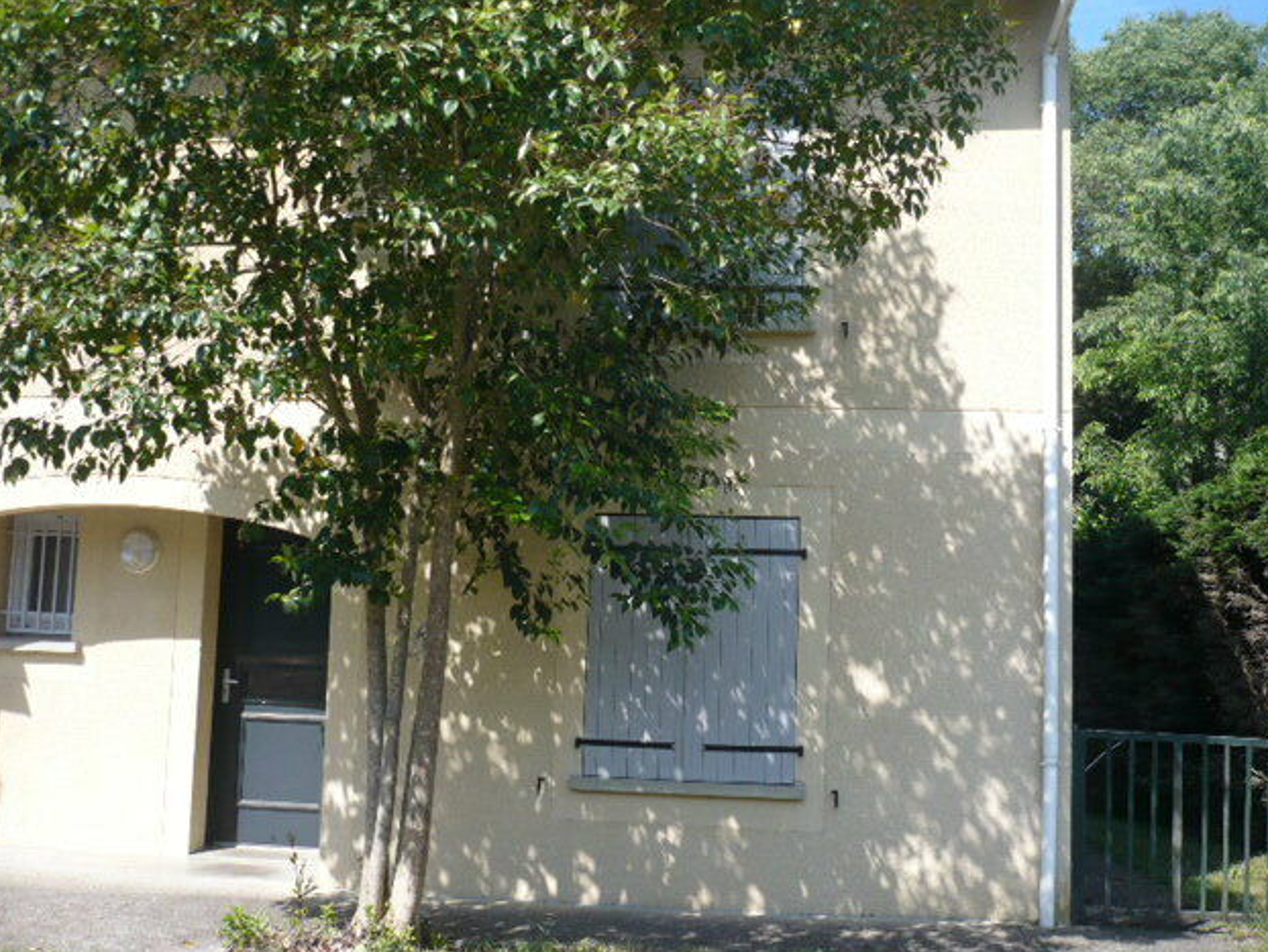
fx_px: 1319
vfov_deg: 39.7
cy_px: 481
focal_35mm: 36
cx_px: 642
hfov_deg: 51.3
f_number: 2.8
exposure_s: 1/640
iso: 100
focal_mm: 5.8
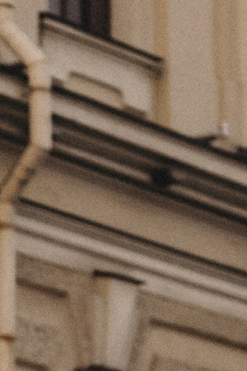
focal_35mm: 270
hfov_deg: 4.9
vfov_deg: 7.5
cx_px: -437
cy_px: 474
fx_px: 2779
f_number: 2.5
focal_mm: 35
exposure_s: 1/4000
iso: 1600
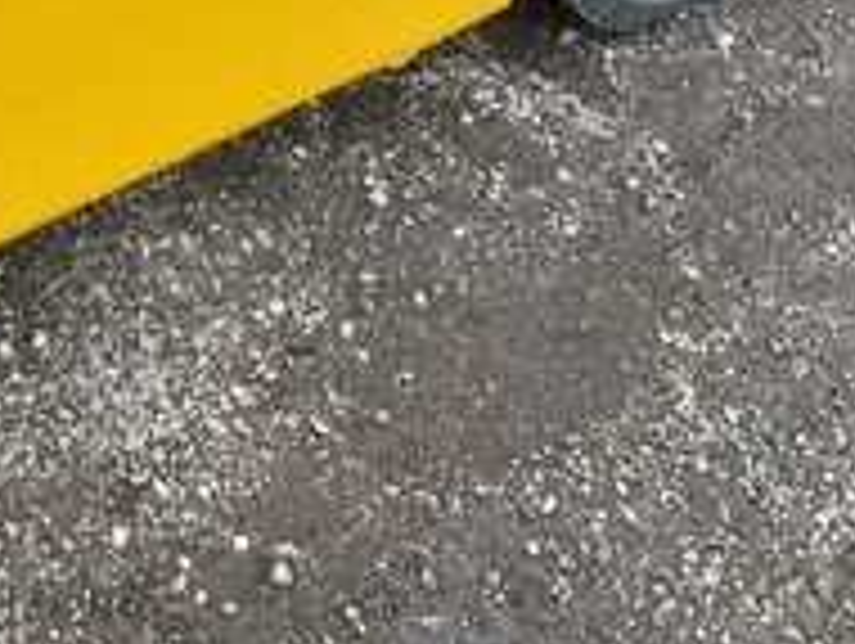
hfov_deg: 30.9
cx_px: 184
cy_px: 5
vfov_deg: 23.1
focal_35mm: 61
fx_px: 1509
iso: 32
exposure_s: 1/122
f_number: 1.8
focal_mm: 3
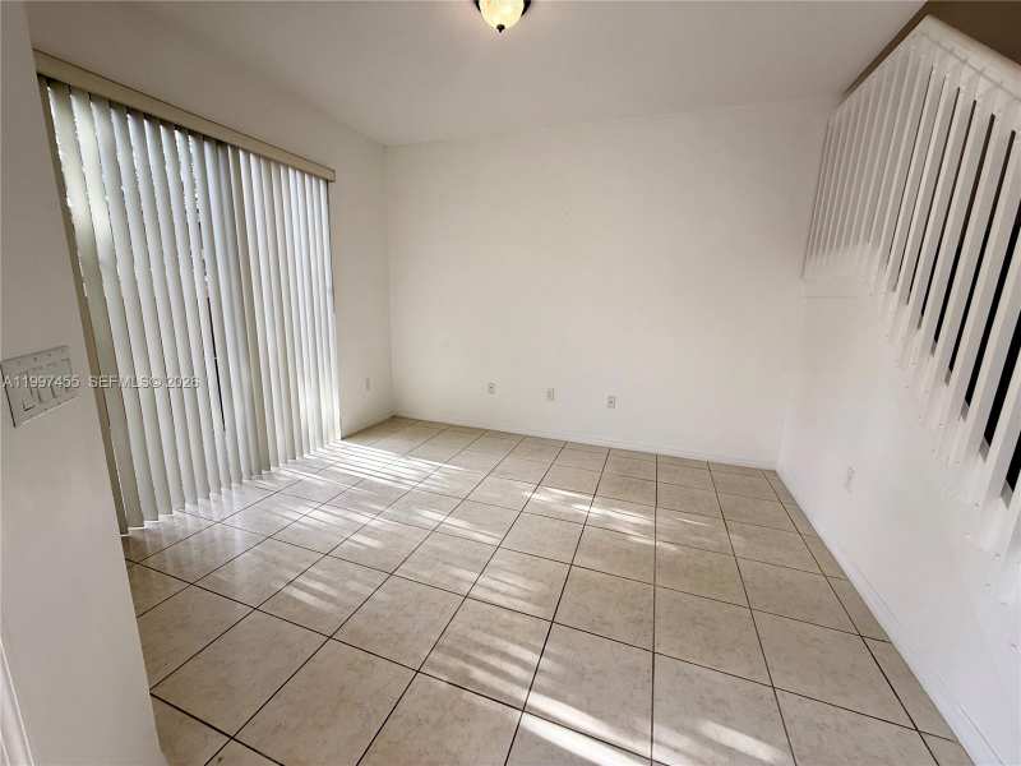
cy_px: 383
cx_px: 510
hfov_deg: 102.1
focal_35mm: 14
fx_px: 413
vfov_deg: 85.7
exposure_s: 1/120
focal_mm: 2.22
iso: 80
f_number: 2.2
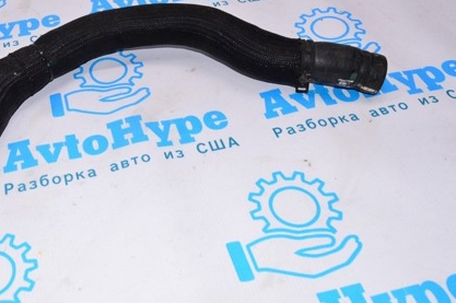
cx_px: 112
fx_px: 582
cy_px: 80
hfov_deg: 41.5
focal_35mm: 46
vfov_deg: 28.8
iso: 1600
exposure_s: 1/200
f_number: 8
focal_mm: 20
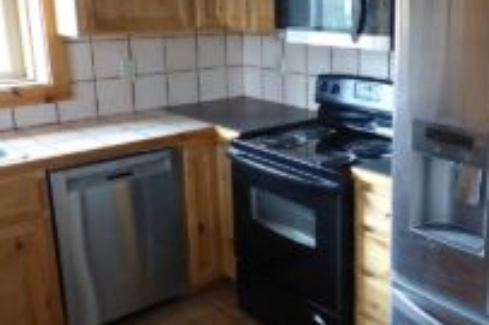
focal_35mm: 41
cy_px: 137
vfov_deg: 32.5
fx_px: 556
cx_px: 347
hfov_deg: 46.3
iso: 400
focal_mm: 3.58
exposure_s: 1/60
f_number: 2.8
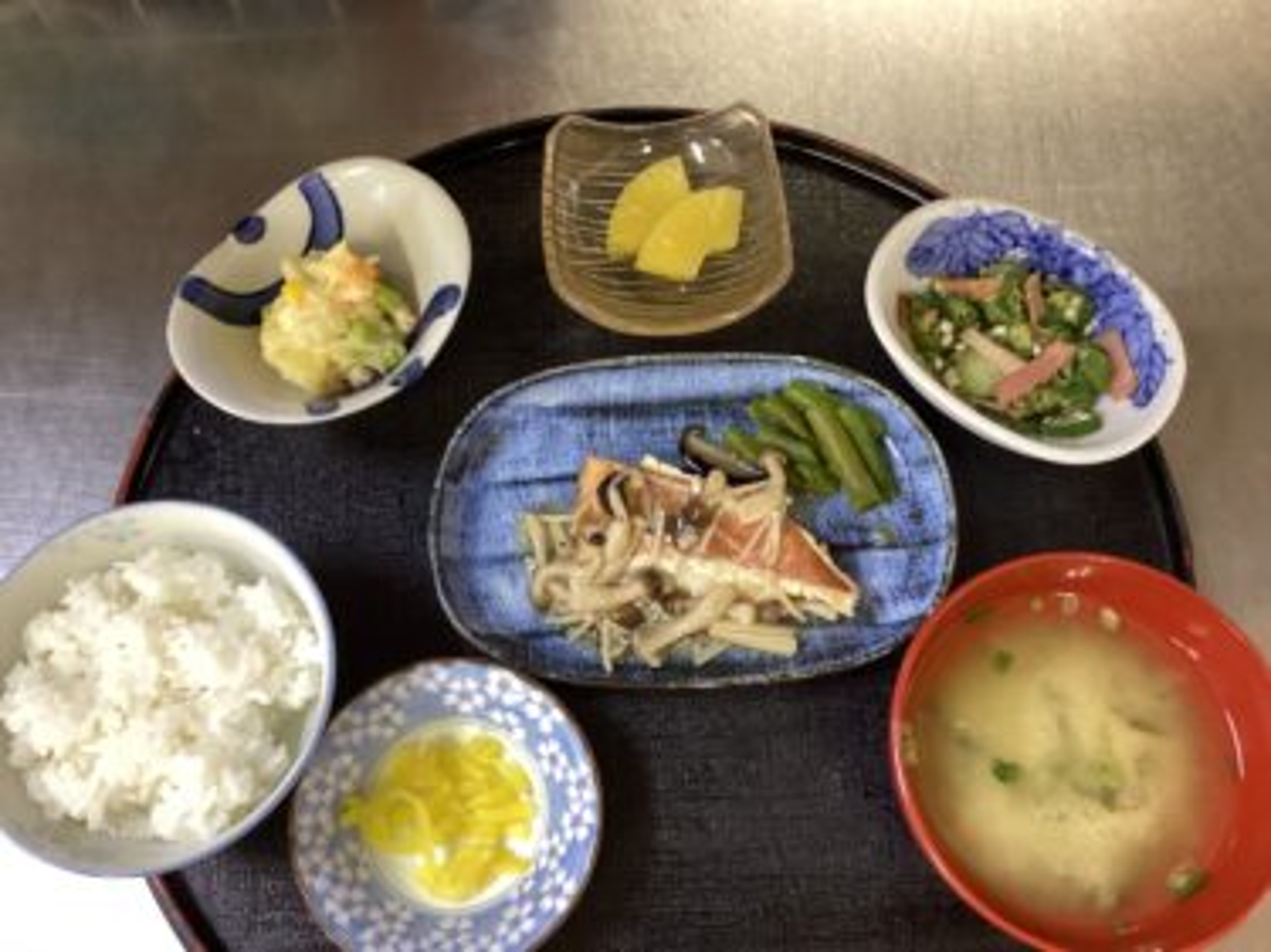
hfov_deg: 58.4
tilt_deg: -70.8
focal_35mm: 31
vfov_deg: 45.4
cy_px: 476
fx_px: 1138
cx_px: 636
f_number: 2.4
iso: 320
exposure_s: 1/40
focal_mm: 3.3
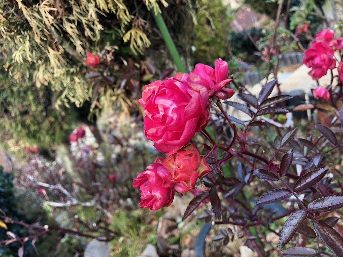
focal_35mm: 28
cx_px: 172
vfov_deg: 49.7
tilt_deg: -19.5
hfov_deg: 63.4
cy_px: 128
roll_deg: +22.4
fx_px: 277
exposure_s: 1/141
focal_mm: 3.99
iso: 20
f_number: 1.8
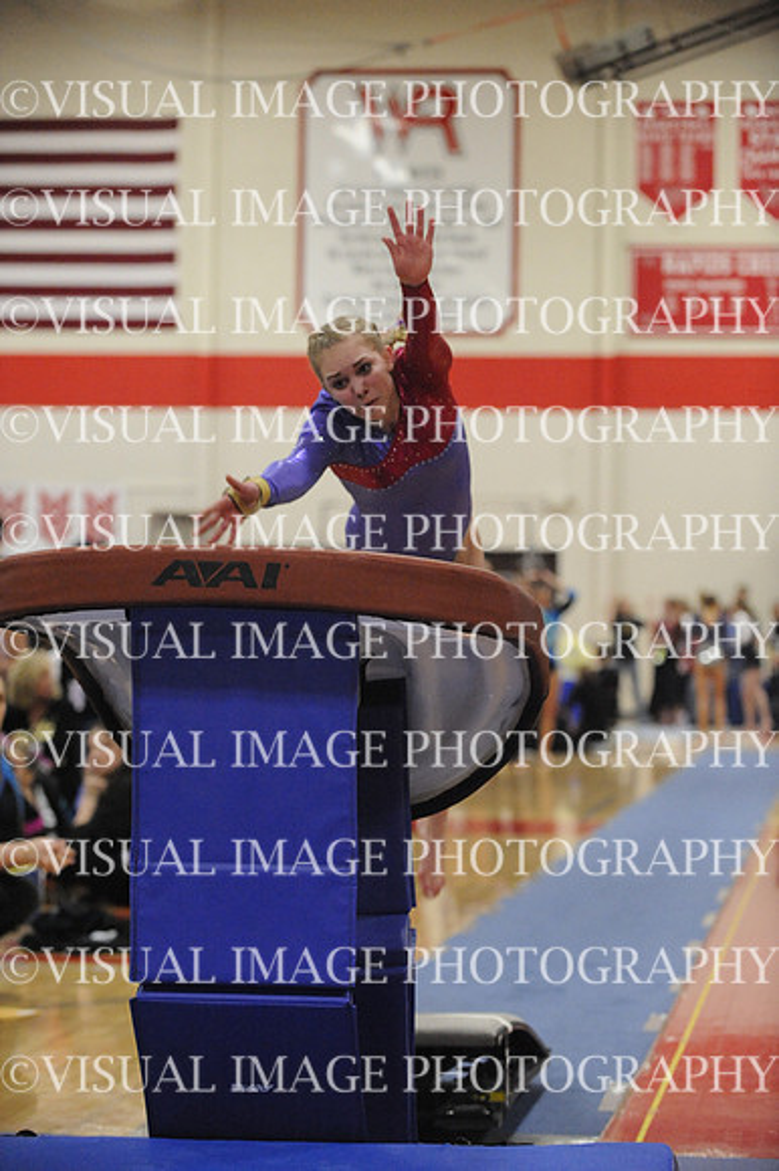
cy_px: 586
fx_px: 3574
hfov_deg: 12.4
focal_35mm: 110
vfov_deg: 18.6
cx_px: 390
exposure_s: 1/640
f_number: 3.2
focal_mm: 110
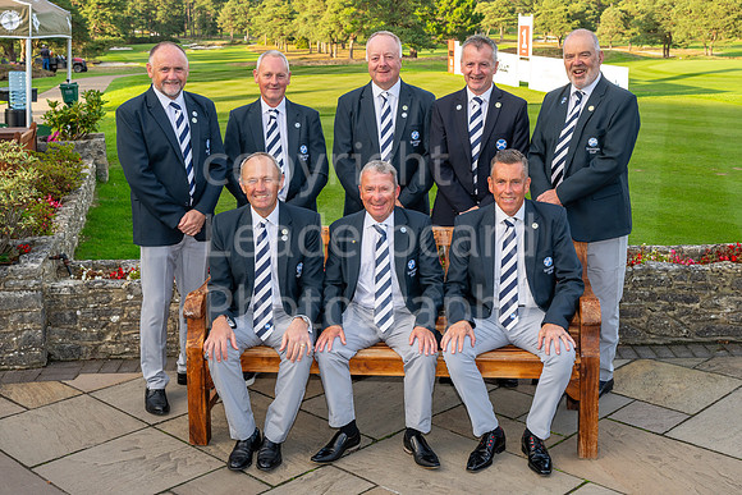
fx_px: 929
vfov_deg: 29.8
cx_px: 373
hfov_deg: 43.5
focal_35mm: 45
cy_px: 206
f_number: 7.1
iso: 200
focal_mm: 36
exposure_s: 1/160
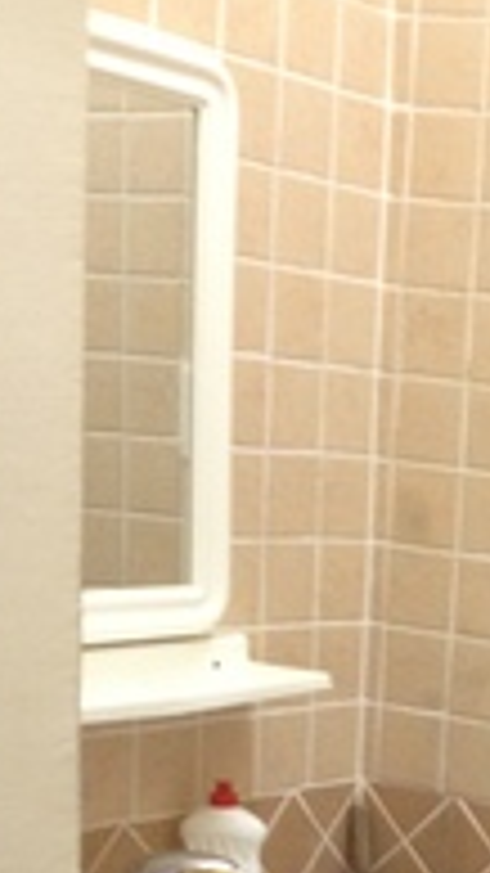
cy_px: 871
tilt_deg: -14.5
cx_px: 704
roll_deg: -4.3
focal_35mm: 90
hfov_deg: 12.8
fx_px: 2081
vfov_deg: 22.8
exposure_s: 1/20
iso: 160
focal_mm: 4.28
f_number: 2.4
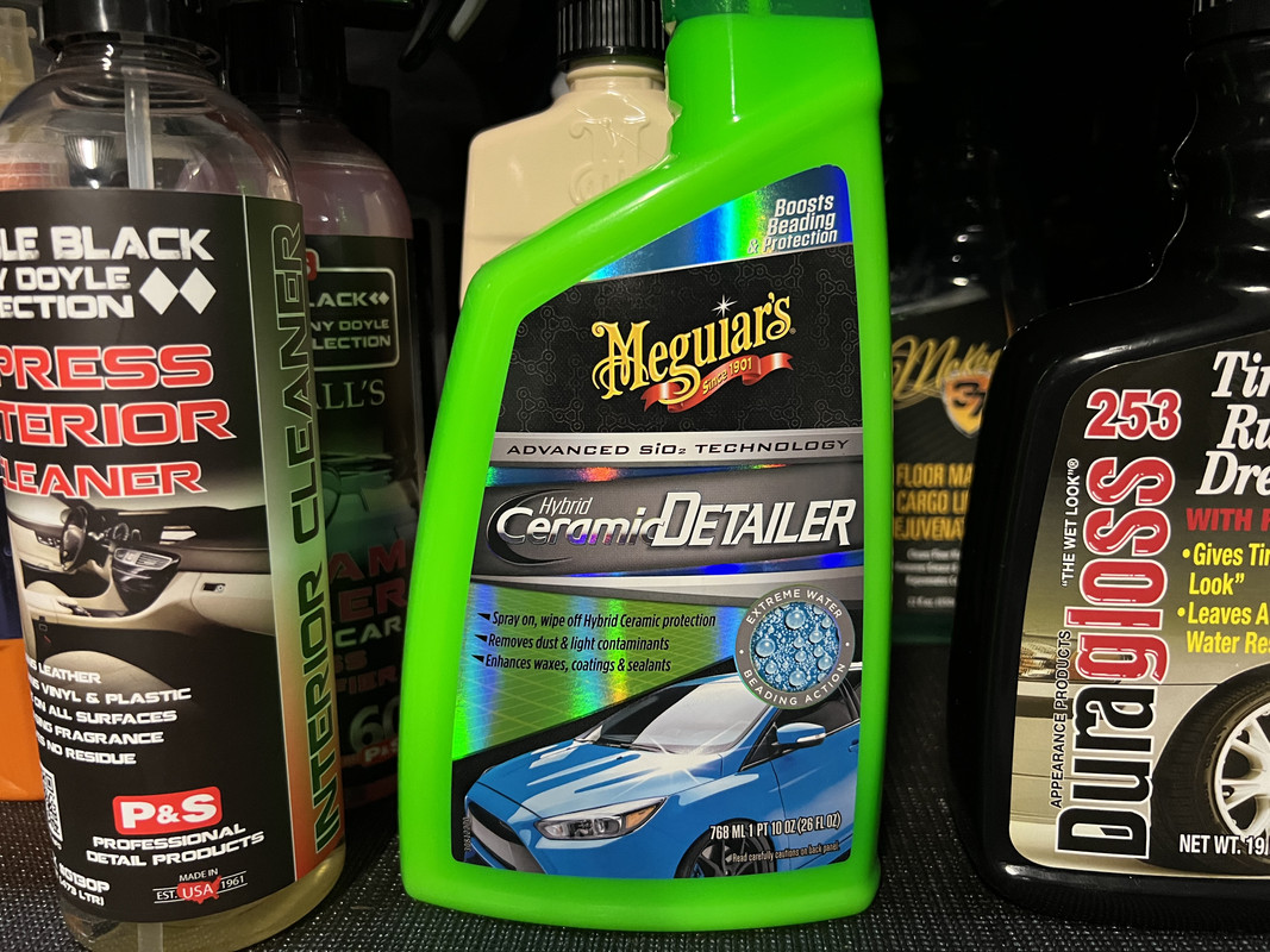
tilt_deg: -13.9
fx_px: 954
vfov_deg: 53.1
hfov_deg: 67.3
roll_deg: +0.0
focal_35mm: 26
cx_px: 635
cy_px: 476
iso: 500
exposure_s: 1/33
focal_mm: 5.7
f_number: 1.5
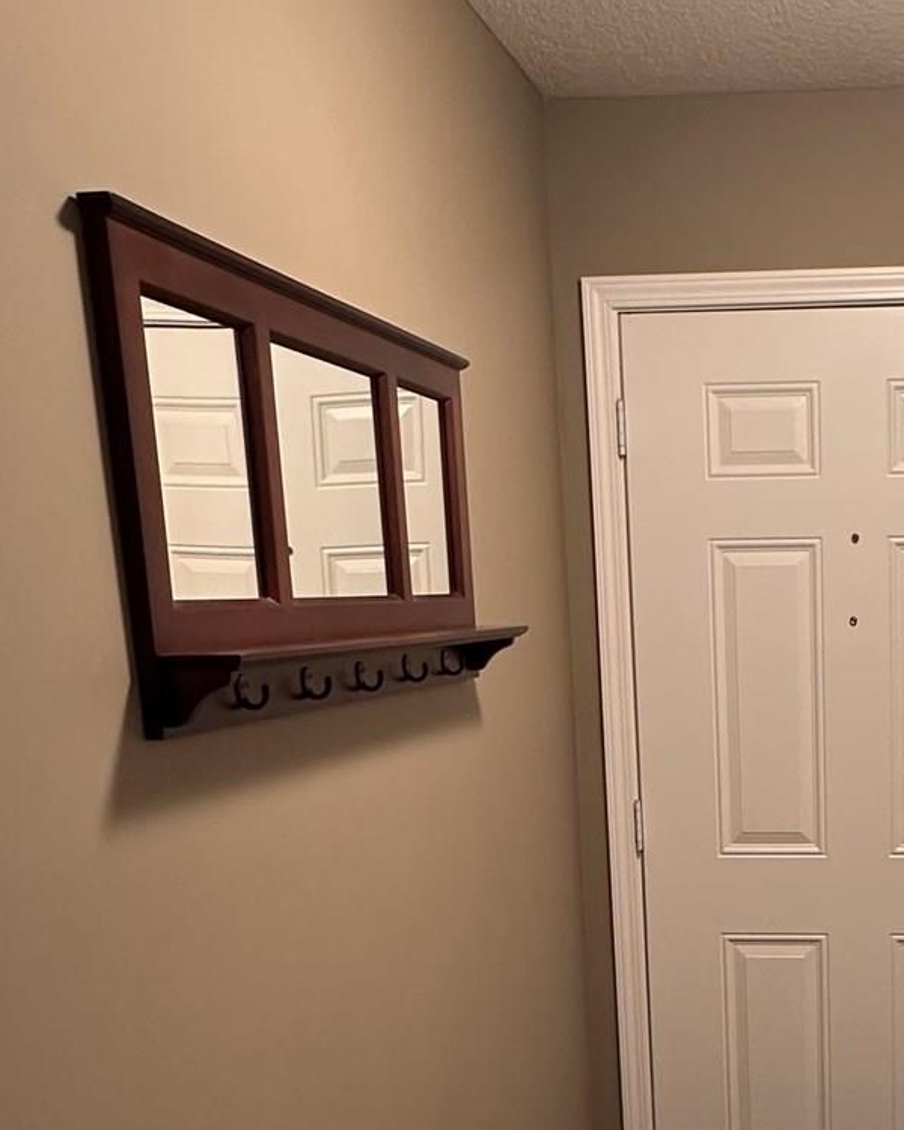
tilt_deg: -10.7
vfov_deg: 42.1
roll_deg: -0.1
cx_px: 845
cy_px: 890
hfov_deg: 33.4
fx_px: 1405
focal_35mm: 42
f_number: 2.2
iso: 250
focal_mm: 2.22
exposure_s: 1/60
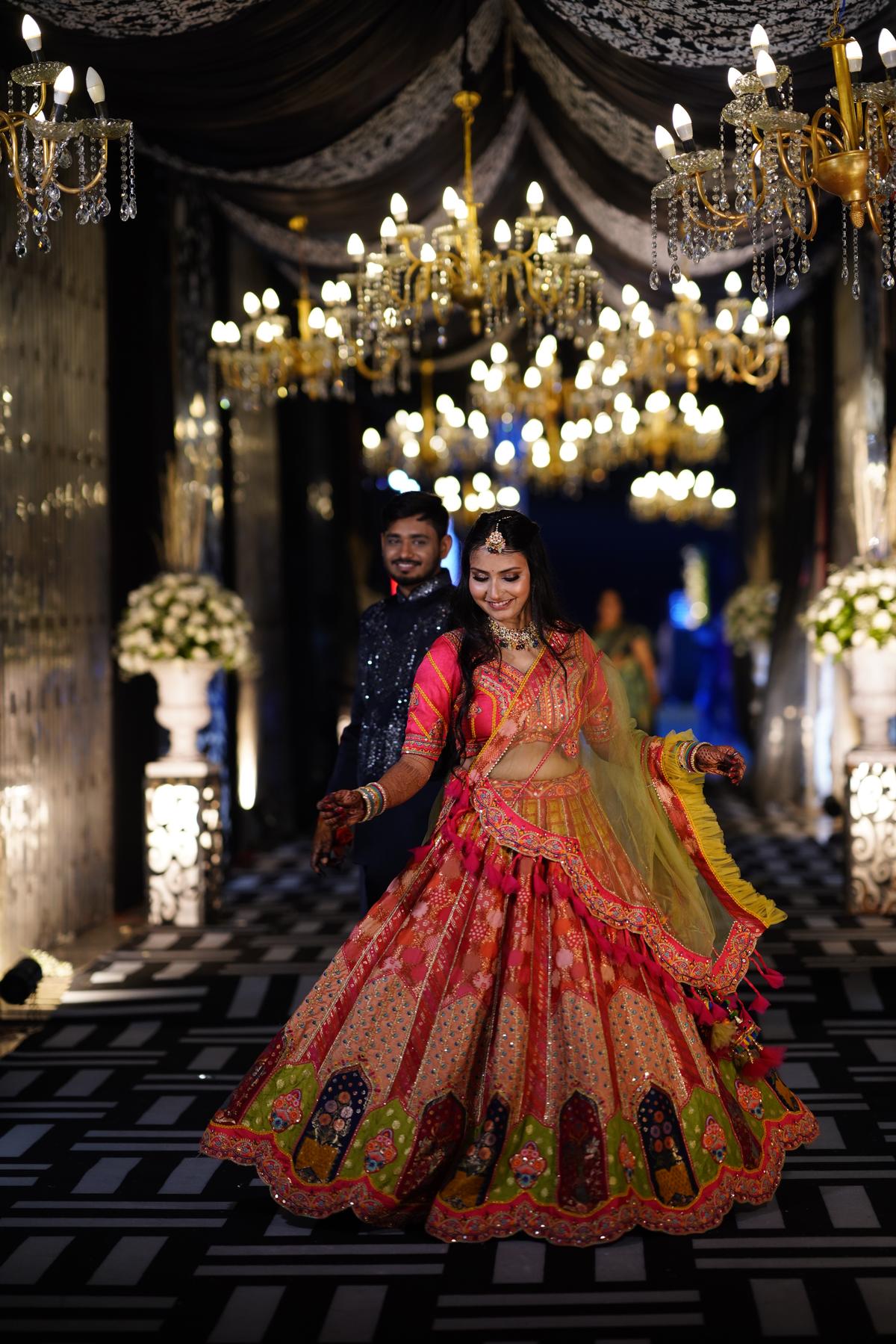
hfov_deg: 16.1
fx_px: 3172
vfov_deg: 23.9
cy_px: 672
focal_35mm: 85
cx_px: 448
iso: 800
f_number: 1.8
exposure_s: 1/250
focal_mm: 85
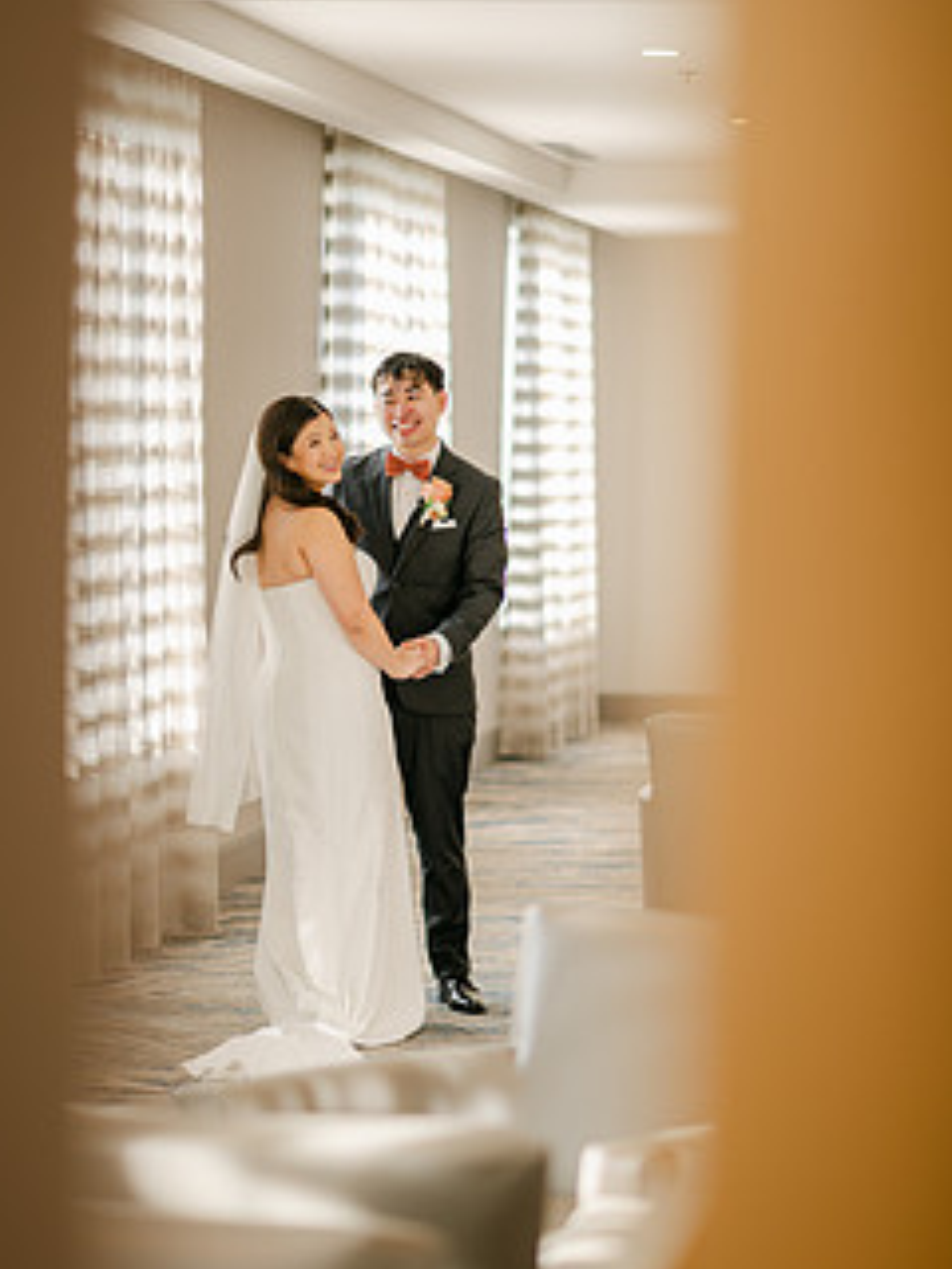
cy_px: 658
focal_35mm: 115
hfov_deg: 12.9
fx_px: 4217
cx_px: 381
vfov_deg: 17.1
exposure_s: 1/100
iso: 64
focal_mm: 85
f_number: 1.8
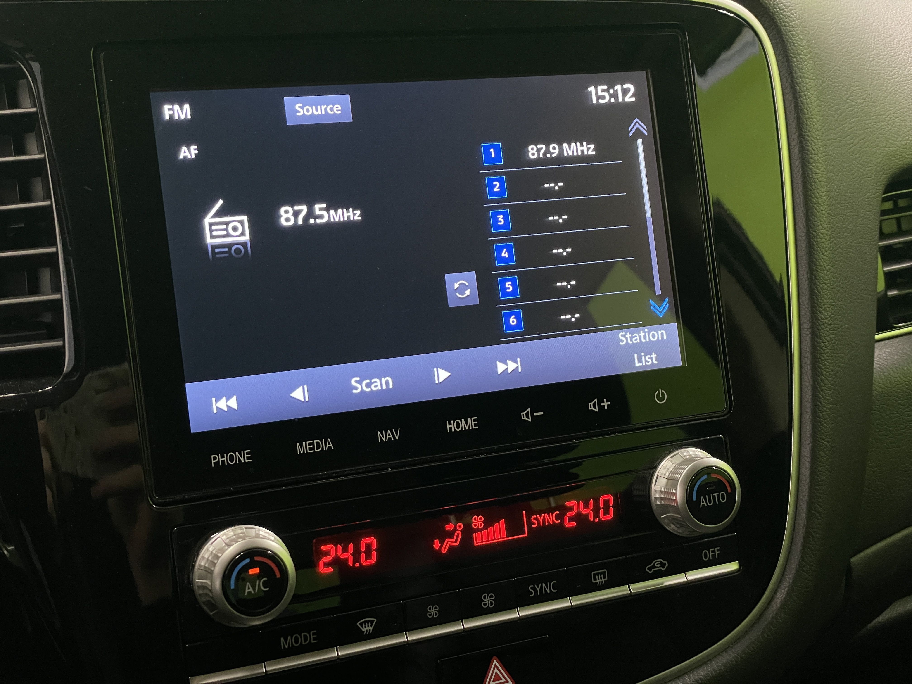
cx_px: 456
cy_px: 342
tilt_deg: -20.6
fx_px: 1370
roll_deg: -2.5
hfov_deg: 36.8
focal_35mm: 52
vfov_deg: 28.0
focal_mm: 6
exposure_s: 1/50
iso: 250
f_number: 2
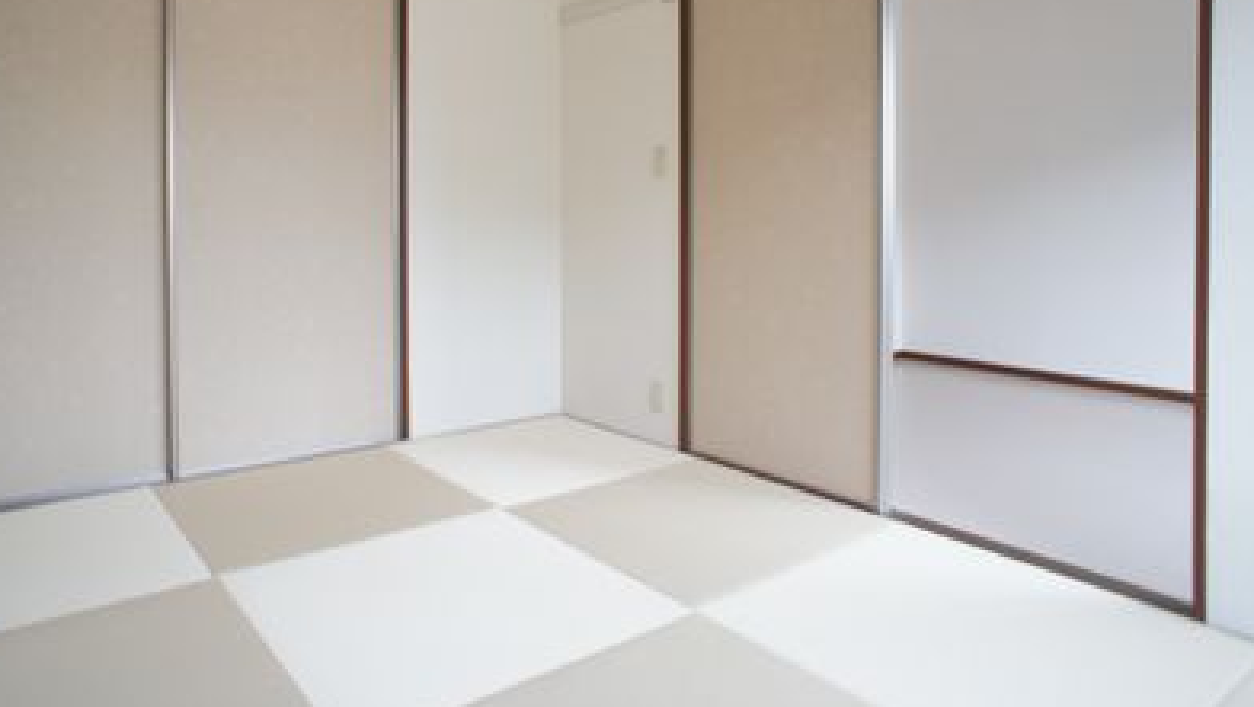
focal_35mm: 32
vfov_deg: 36.3
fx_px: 1065
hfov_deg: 60.8
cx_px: 550
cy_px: 227
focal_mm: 16
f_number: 2.8
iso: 800
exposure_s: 1/30
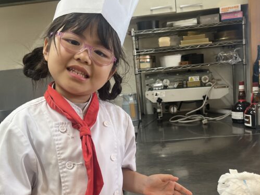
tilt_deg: -9.8
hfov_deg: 46.8
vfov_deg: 35.8
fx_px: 300
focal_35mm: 40
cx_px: 125
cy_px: 121
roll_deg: +5.7
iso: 125
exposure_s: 1/120
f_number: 1.6
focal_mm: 5.1
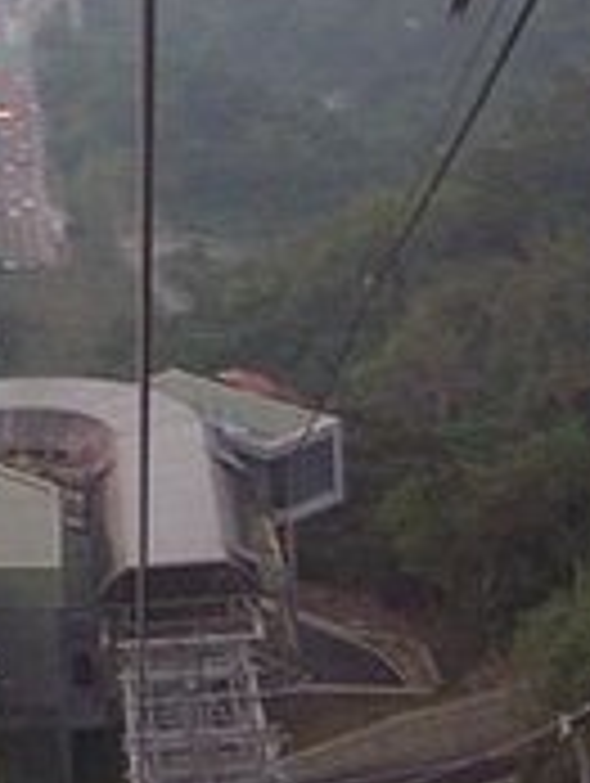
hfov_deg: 13.4
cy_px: 4
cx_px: -11
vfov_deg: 17.6
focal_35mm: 109
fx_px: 2471
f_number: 2.8
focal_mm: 6.3
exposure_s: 1/15
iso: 200
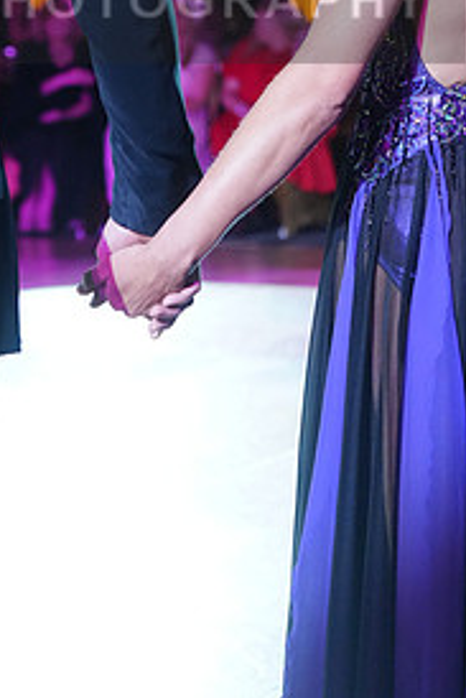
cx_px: 116
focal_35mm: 148
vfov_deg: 13.6
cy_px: -20
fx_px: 2870
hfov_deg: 9.3
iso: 3200
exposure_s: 1/400
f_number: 4
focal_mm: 70
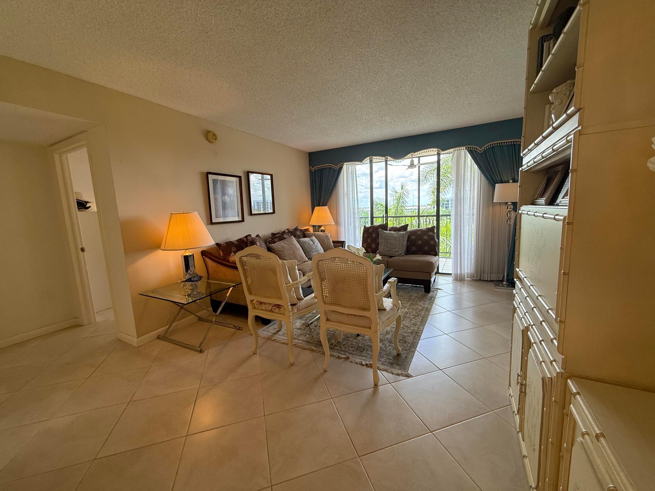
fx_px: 265
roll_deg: +2.6
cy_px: 246
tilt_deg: -7.2
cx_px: 328
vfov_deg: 85.7
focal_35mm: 14
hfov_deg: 102.1
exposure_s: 1/120
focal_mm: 2.22
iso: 100
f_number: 2.2
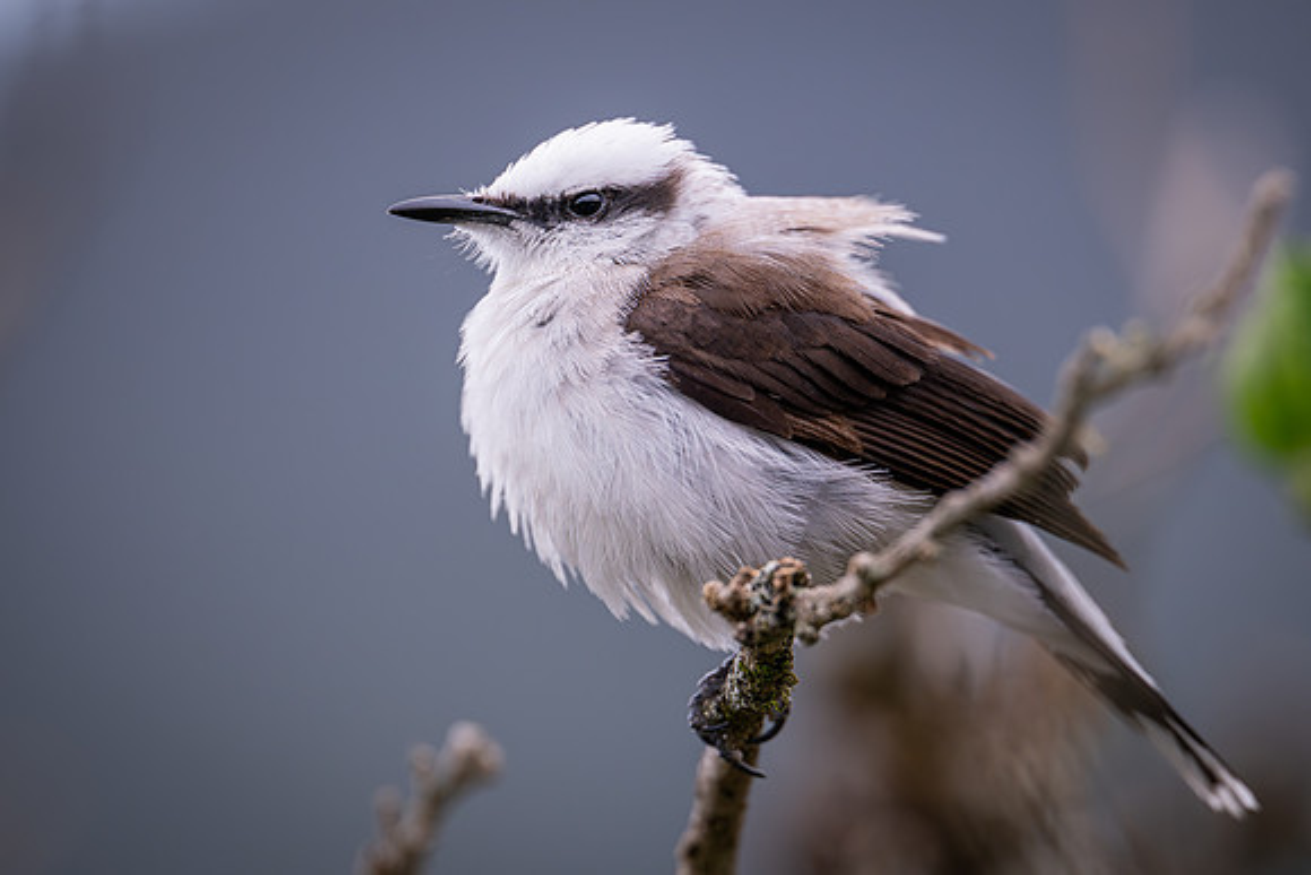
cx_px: 727
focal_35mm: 510
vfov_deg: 2.7
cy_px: 461
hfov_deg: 4.0
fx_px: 18592
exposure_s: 1/1000
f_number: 4.5
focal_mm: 400
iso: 500
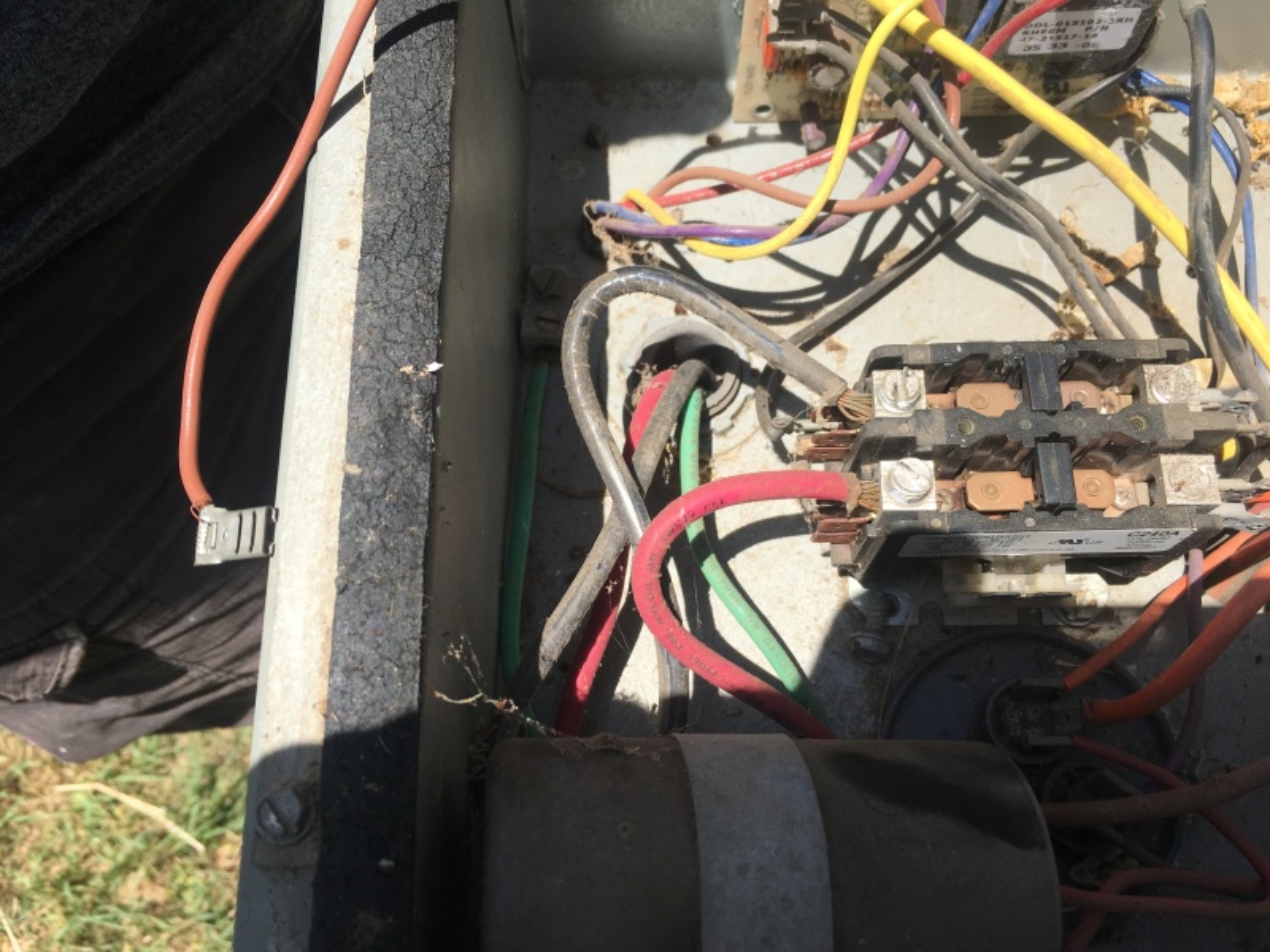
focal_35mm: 29
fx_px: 1064
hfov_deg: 61.7
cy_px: 476
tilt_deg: -72.0
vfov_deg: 48.2
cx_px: 635
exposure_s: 1/1350
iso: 25
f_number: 2.2
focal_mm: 4.15
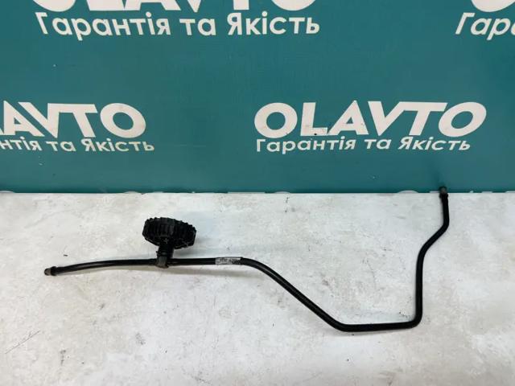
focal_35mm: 26
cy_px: 193
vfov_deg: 53.1
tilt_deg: -50.6
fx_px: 387
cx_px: 258
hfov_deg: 67.3
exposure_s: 1/100
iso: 64
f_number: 1.6
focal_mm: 4.2
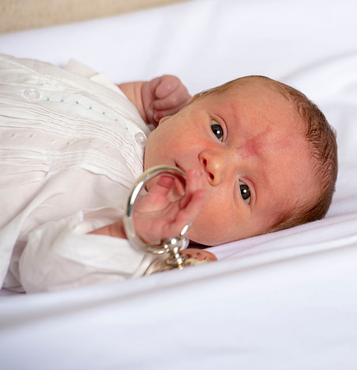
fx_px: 3410
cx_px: 283
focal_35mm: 287
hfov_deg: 6.0
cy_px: 168
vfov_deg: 6.2
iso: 125
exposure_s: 1/160
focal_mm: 200
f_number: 5.6
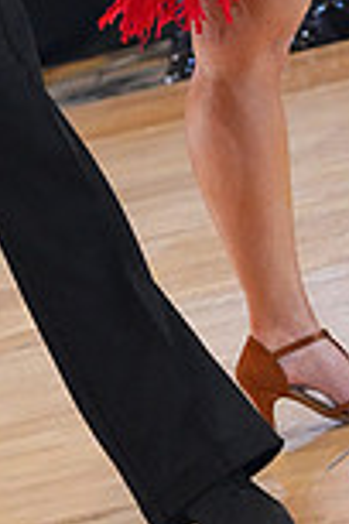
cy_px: -277
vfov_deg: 6.2
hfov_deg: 4.2
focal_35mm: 330
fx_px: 4798
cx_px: -2
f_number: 5
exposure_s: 1/400
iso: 12800
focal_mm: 87
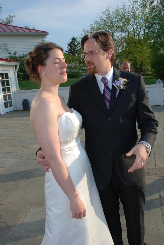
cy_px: 122
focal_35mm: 33
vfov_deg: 57.2
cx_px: 82
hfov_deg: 40.1
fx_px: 225
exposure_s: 1/160
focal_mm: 22
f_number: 6.3
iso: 100
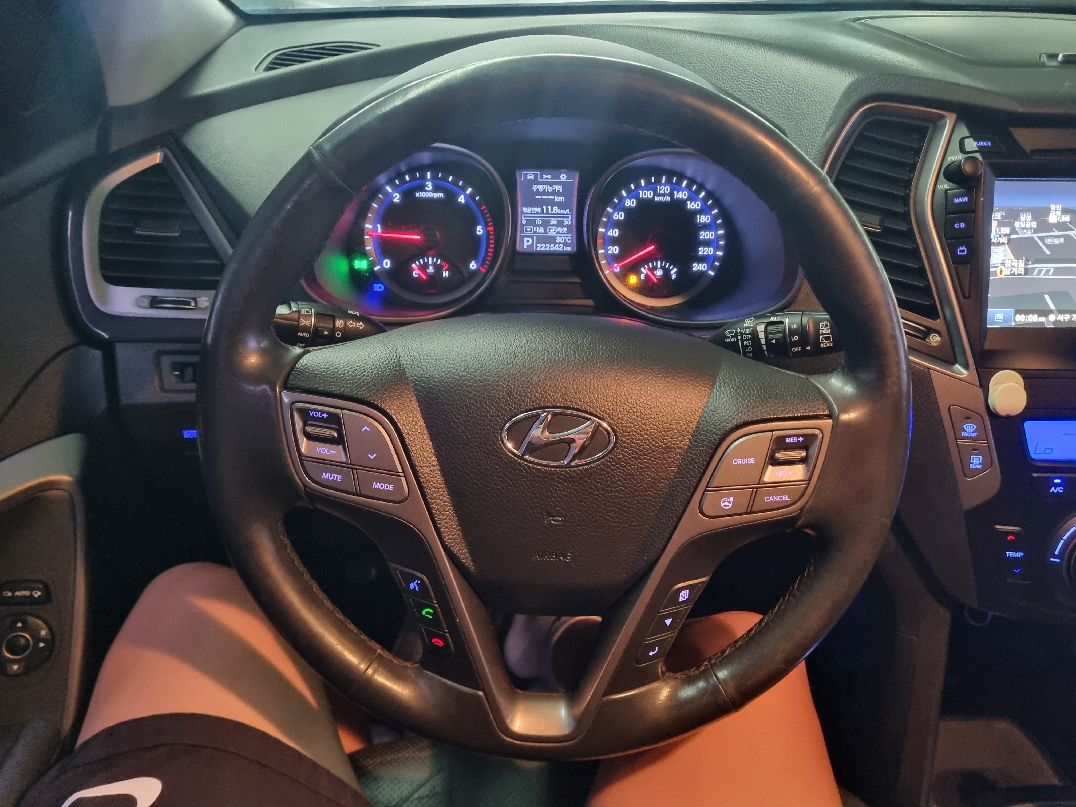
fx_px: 808
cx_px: 538
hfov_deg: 67.3
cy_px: 404
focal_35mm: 26
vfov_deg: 53.1
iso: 1250
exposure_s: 1/24
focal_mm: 5.4
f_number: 1.8
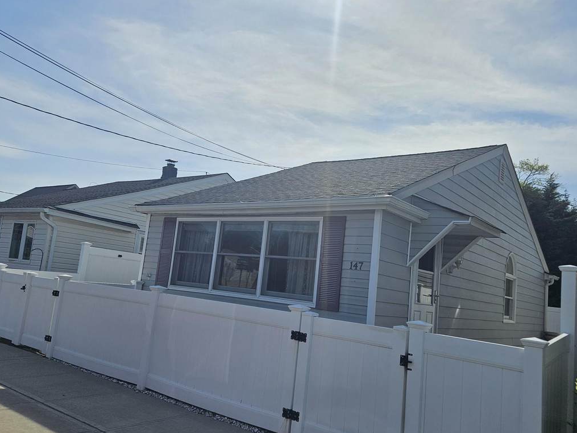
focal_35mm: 29
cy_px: 226
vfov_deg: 48.2
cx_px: 296
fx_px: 483
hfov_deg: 61.7
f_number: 1.8
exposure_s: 1/5257
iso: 25
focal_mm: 5.4
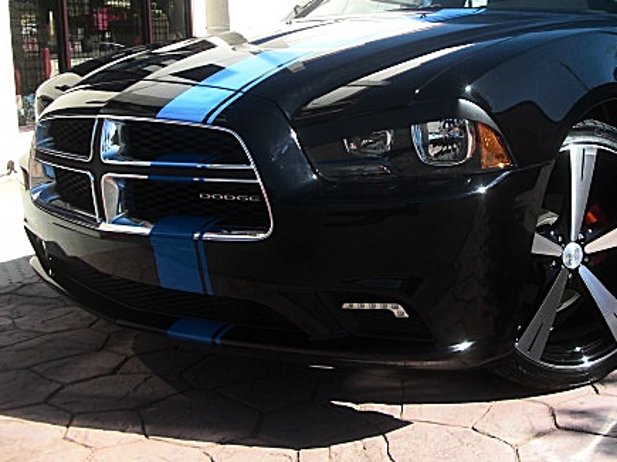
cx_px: 411
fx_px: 944
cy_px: 162
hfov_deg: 35.8
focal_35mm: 53
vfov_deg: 27.4
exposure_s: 1/400
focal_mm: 6.3
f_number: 2.8
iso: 50
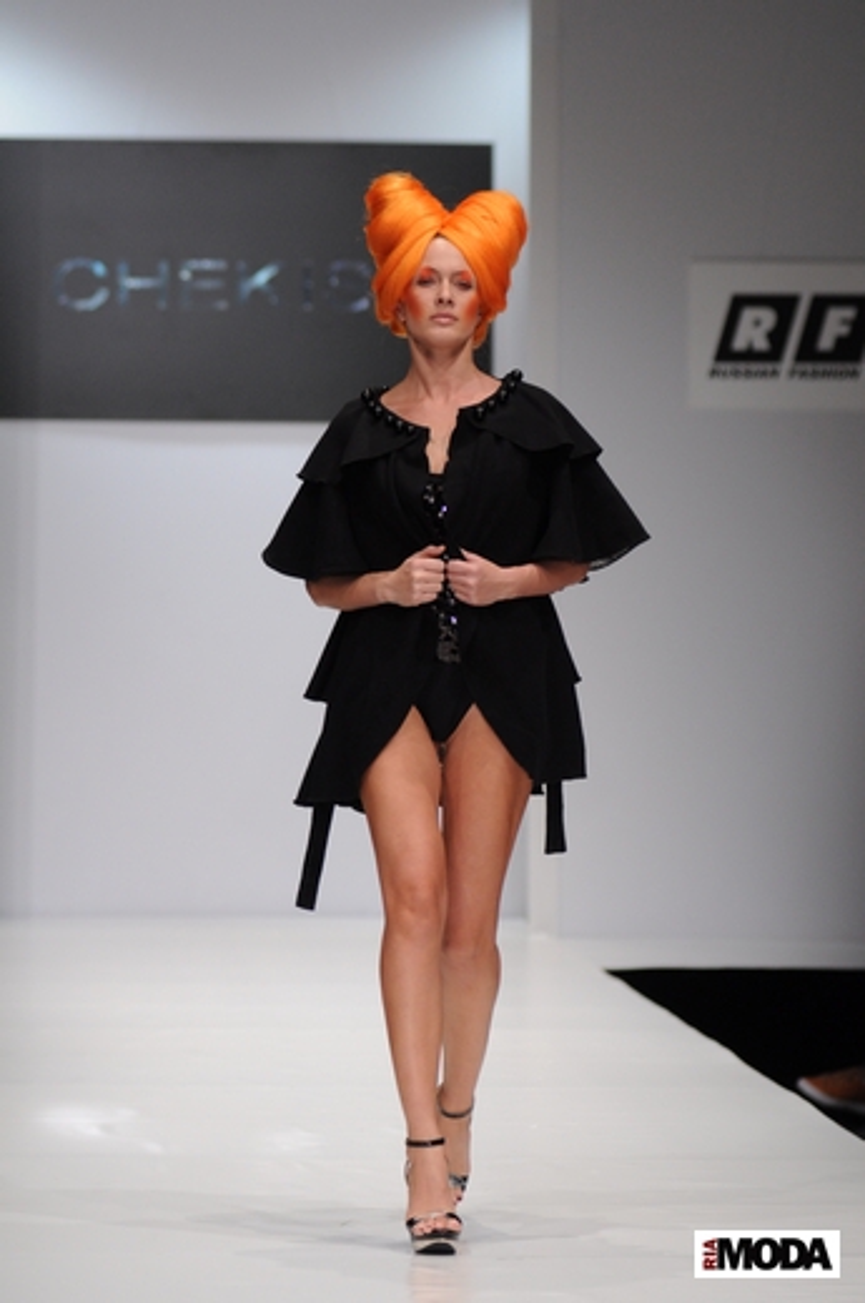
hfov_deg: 7.6
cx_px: 432
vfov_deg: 11.4
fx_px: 6509
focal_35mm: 180
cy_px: 652
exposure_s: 1/320
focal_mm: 120
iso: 800
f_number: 3.2
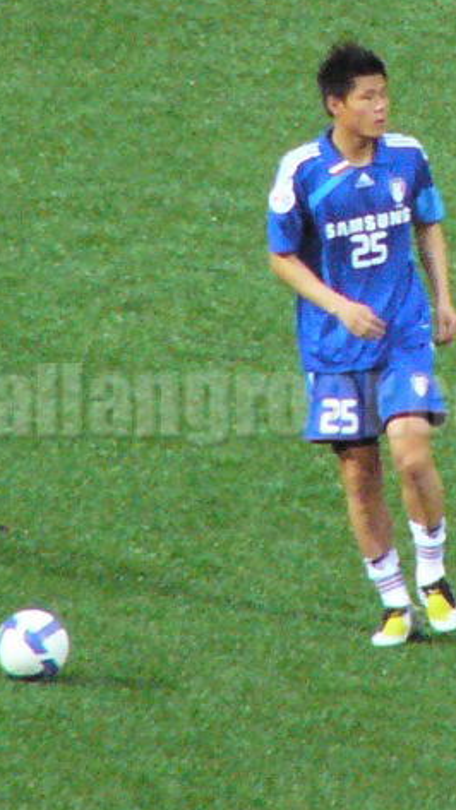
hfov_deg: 2.4
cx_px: 256
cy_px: 406
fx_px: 10685
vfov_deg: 4.3
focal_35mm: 497
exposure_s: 1/320
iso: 400
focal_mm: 72
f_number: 2.8
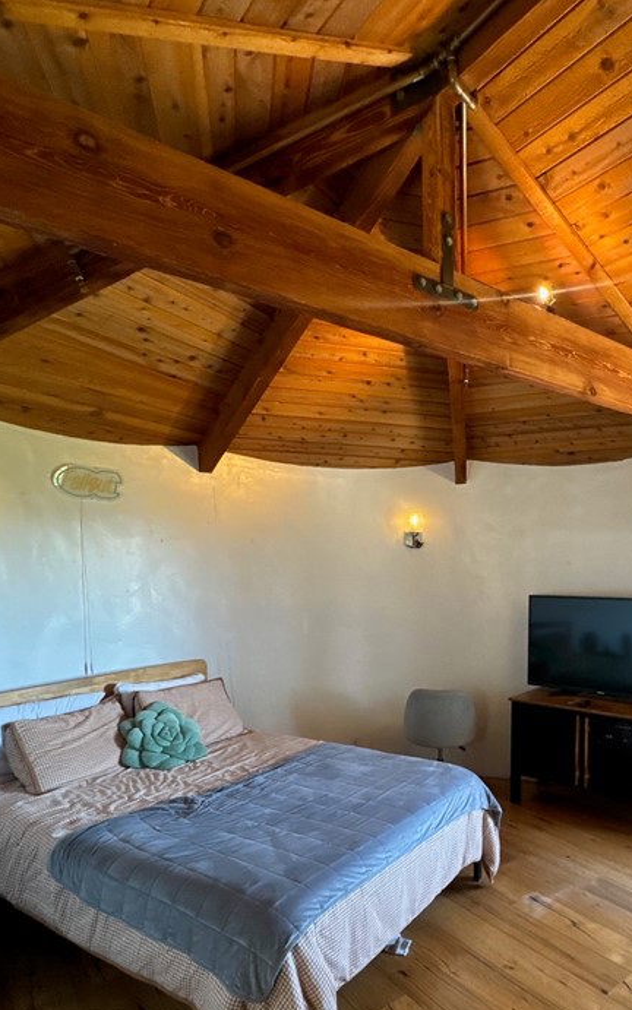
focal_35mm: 22
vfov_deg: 78.7
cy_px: 608
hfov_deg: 53.5
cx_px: 440
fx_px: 606
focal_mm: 2.22
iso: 400
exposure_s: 1/60
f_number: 2.2
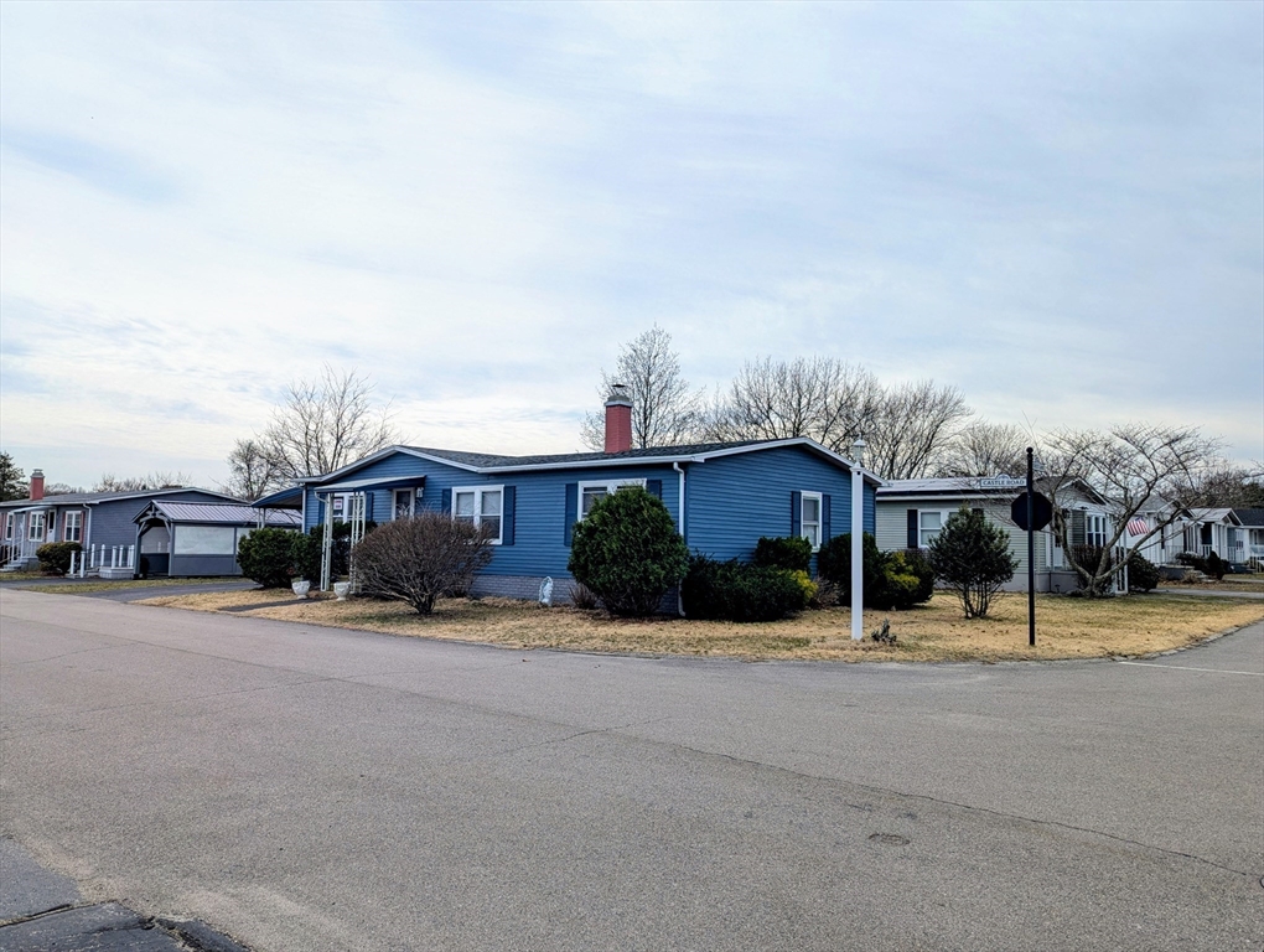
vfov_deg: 56.9
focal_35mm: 24
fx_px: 878
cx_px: 632
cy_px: 476
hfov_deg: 71.5
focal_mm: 6.81
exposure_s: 1/2463
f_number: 1.85
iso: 60
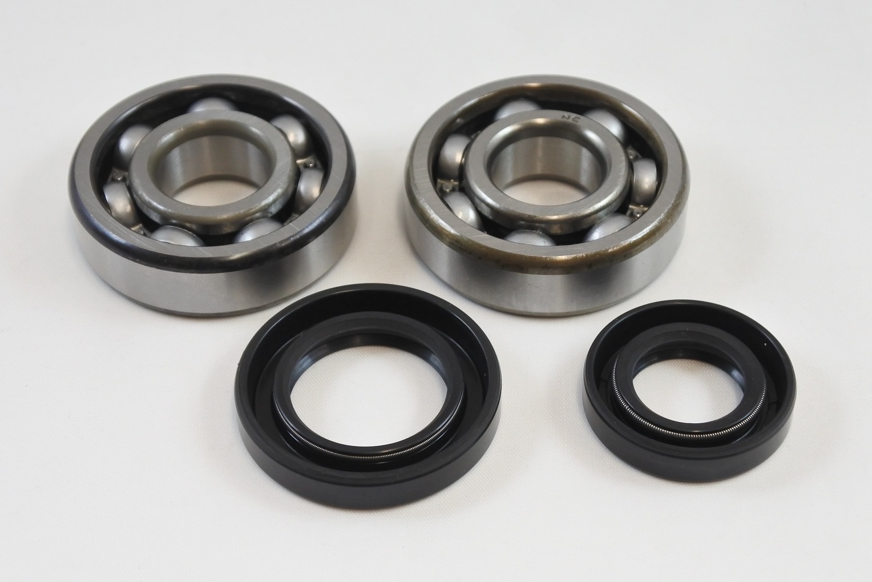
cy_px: 291
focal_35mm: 55
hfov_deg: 36.2
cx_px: 436
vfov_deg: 24.6
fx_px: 1332
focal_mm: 20.6
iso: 560
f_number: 4.8
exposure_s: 1/125
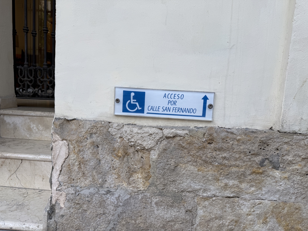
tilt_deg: -7.5
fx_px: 214
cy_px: 116
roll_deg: -3.3
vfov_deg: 56.8
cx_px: 154
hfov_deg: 71.6
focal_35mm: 24
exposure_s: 1/567
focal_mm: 6.76
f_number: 1.78
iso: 80
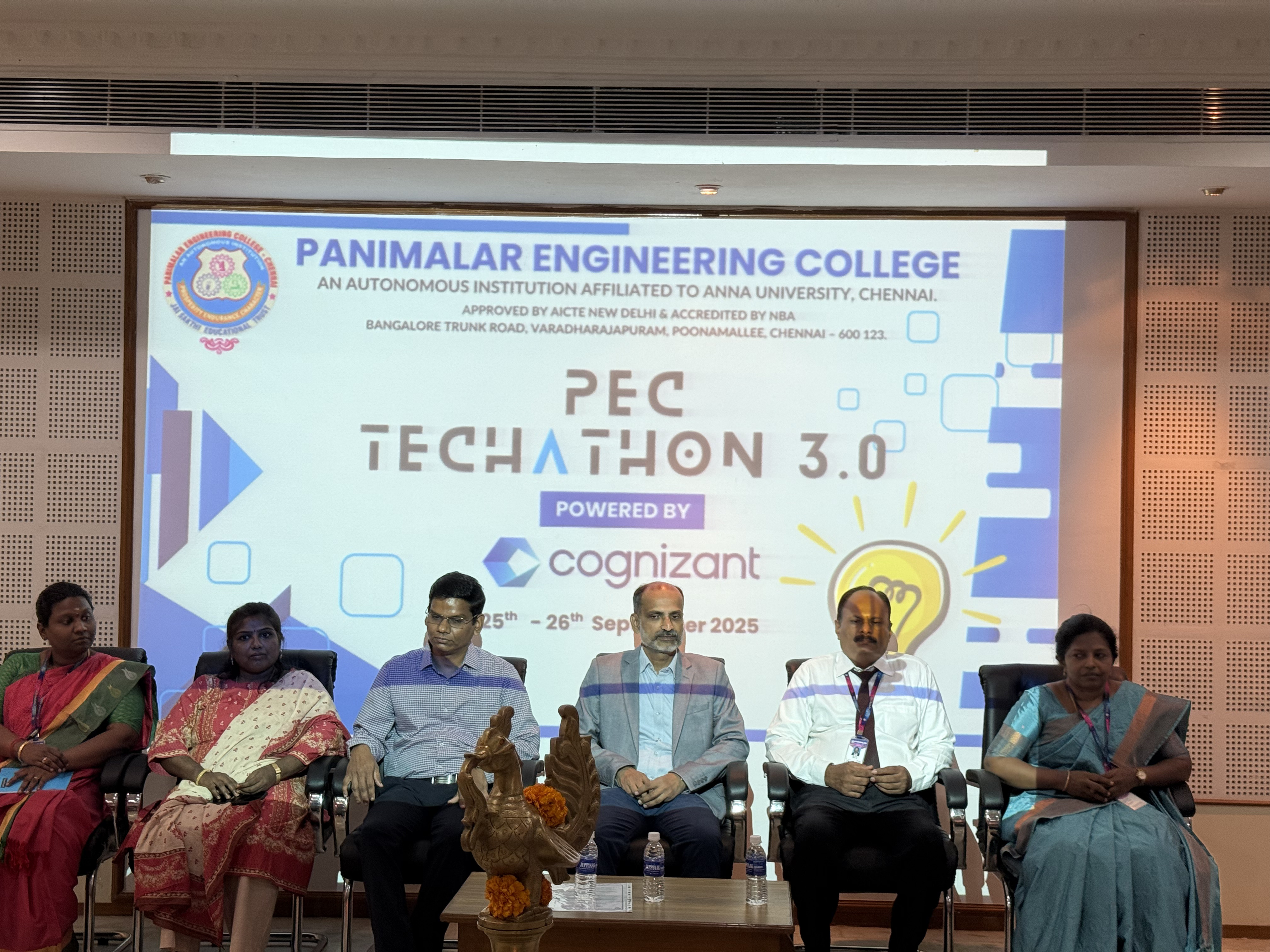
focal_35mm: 48
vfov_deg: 30.3
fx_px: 1761
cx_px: 635
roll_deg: -1.1
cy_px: 476
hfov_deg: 39.7
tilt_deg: +0.7
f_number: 1.78
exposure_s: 1/100
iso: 100
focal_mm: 6.76
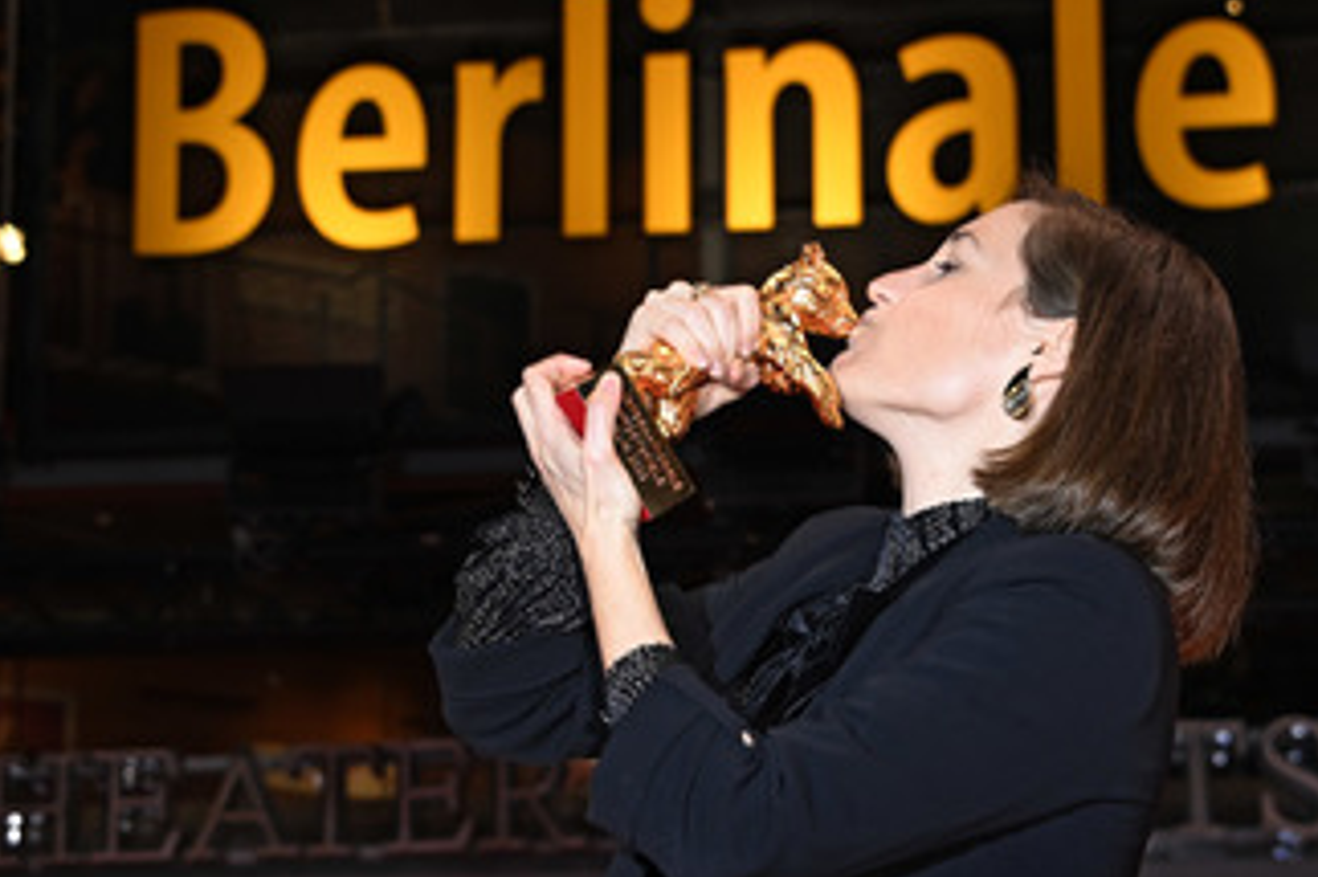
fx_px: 3476
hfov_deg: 21.4
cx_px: 459
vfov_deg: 14.4
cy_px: 530
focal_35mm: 95
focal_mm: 68
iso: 1250
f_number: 5.6
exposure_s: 1/200
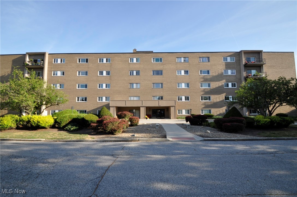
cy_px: 98
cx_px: 148
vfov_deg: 77.1
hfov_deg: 100.5
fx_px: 124
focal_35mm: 15
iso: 200
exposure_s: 1/200
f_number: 7.1
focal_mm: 10
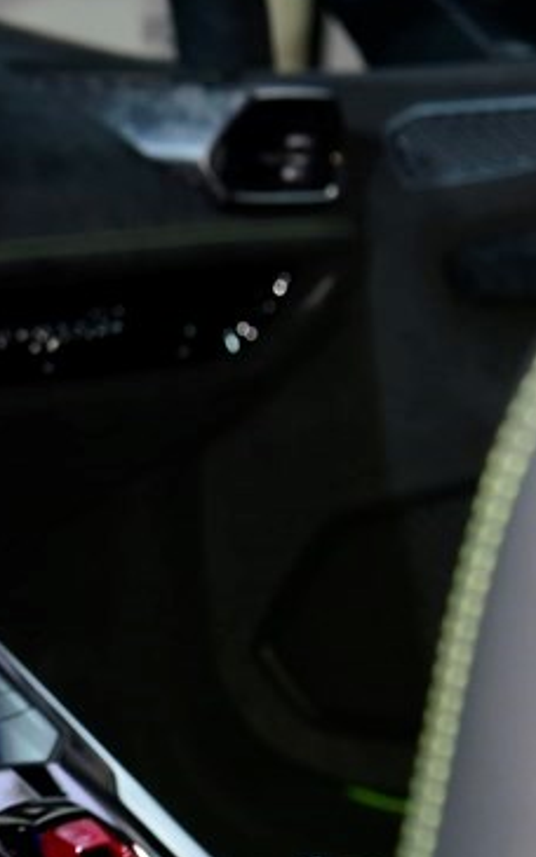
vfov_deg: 12.6
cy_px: 471
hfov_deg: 7.6
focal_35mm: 166
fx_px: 3881
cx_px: -517
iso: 2000
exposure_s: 1/60
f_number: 5
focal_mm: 58
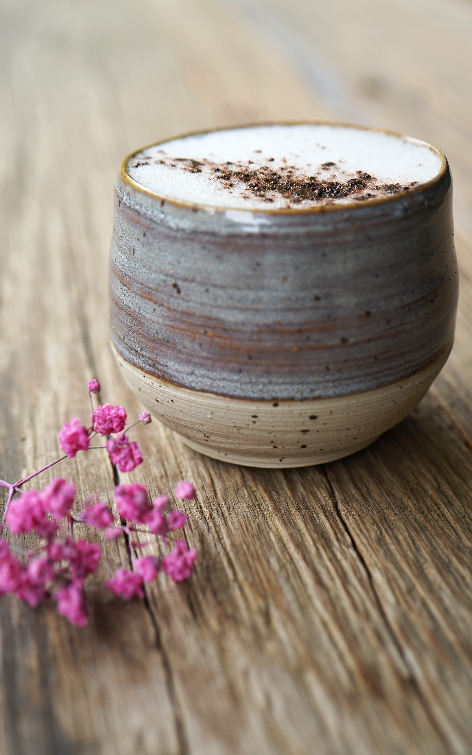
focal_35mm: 51
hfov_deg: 25.3
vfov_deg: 39.6
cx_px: 239
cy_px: 378
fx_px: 1050
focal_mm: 50
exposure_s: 1/60
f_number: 4
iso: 100
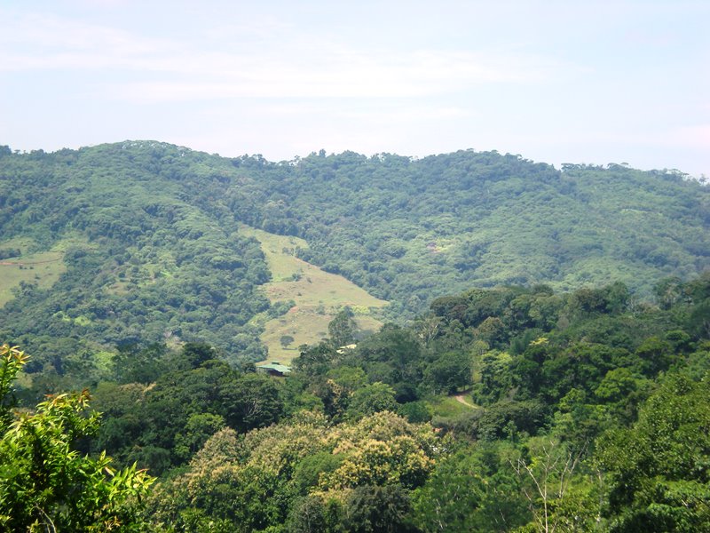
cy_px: 266
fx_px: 2154
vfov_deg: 14.1
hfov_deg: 18.7
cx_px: 355
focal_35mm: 105
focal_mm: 17.3
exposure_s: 1/229
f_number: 5.7
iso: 64
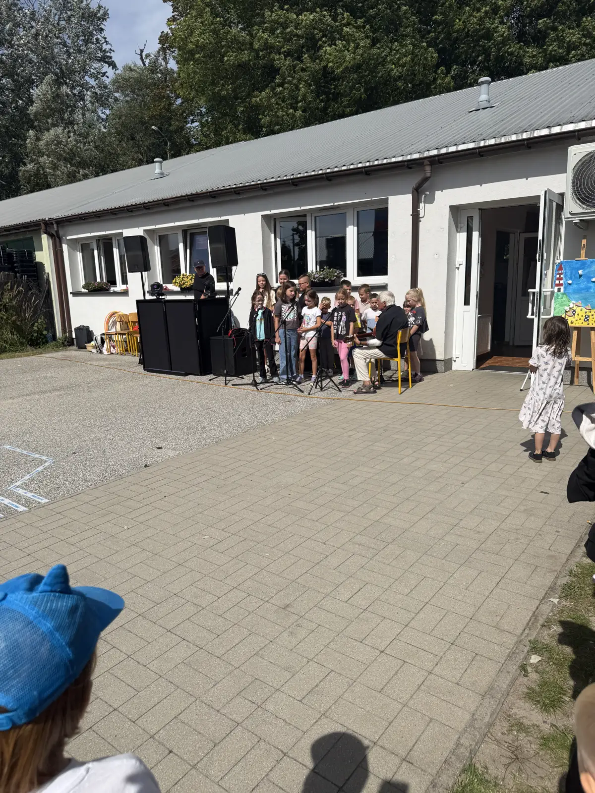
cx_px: 298
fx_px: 550
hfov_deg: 56.8
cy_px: 396
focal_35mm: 24
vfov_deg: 71.6
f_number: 1.78
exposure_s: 1/7353
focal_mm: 6.76
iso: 80
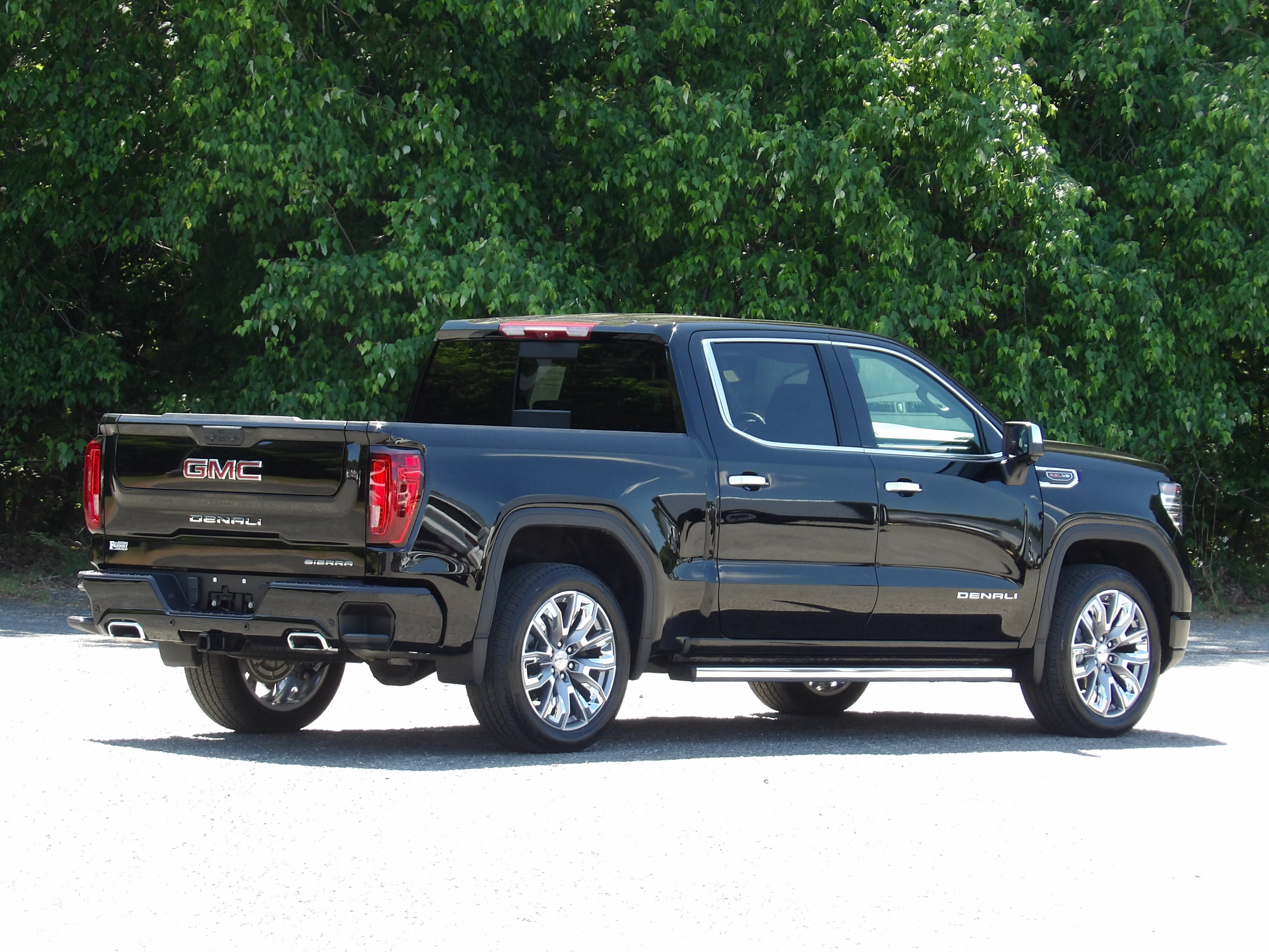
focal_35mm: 169
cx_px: 634
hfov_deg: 11.7
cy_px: 476
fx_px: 6195
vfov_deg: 8.8
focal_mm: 30.2
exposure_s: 1/100
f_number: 4.4
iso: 100
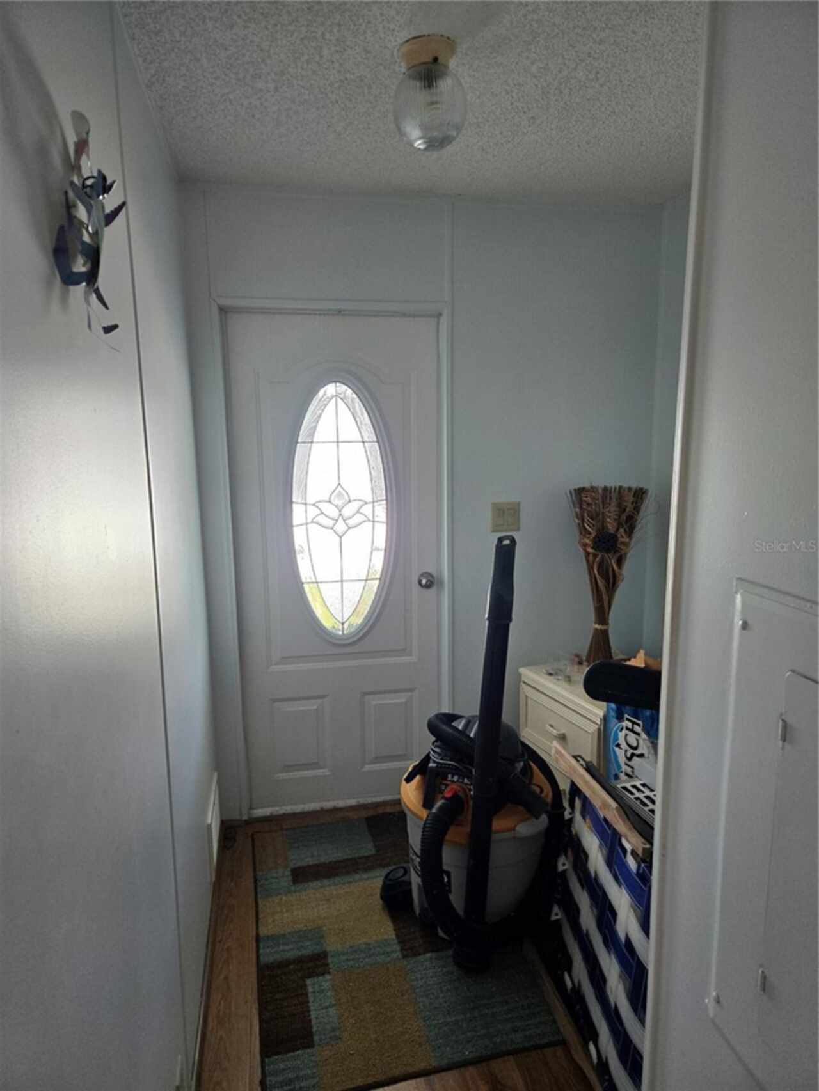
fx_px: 725
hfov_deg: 58.9
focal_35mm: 23
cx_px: 410
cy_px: 546
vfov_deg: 73.9
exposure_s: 1/120
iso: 125
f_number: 1.8
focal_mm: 5.4
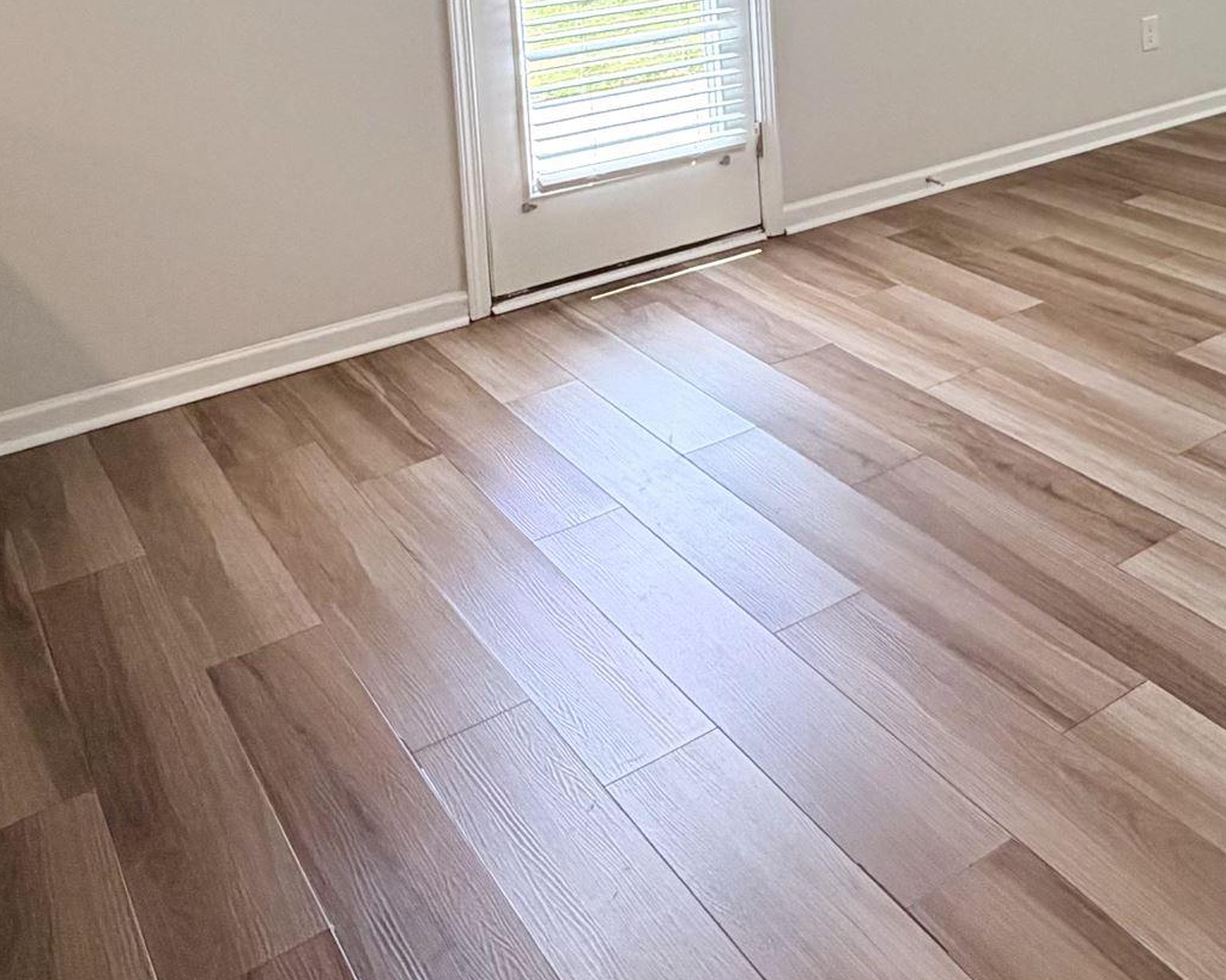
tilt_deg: -4.0
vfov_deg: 31.9
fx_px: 1488
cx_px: 1098
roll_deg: +2.2
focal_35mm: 41
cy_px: -117
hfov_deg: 41.4
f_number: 2.2
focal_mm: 2.22
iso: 160
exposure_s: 1/120
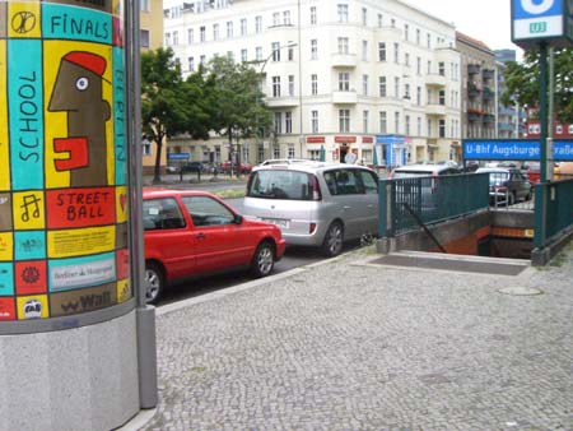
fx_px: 629
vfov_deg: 37.8
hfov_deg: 49.0
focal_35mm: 38
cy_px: 216
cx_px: 286
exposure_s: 1/1000
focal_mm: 6.2
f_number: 4.3
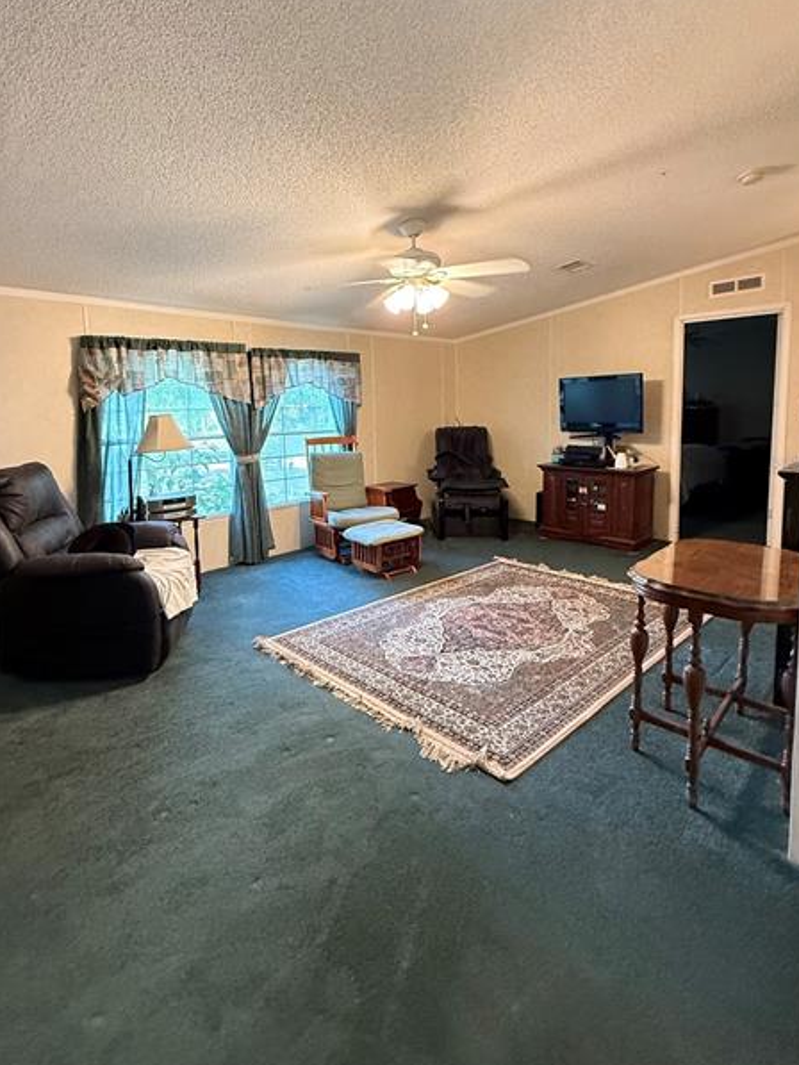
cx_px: 337
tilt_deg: -5.0
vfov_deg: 87.3
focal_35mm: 18
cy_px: 464
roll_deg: +1.8
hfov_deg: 71.2
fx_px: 554
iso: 640
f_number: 2.2
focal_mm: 2.22
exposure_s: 1/60
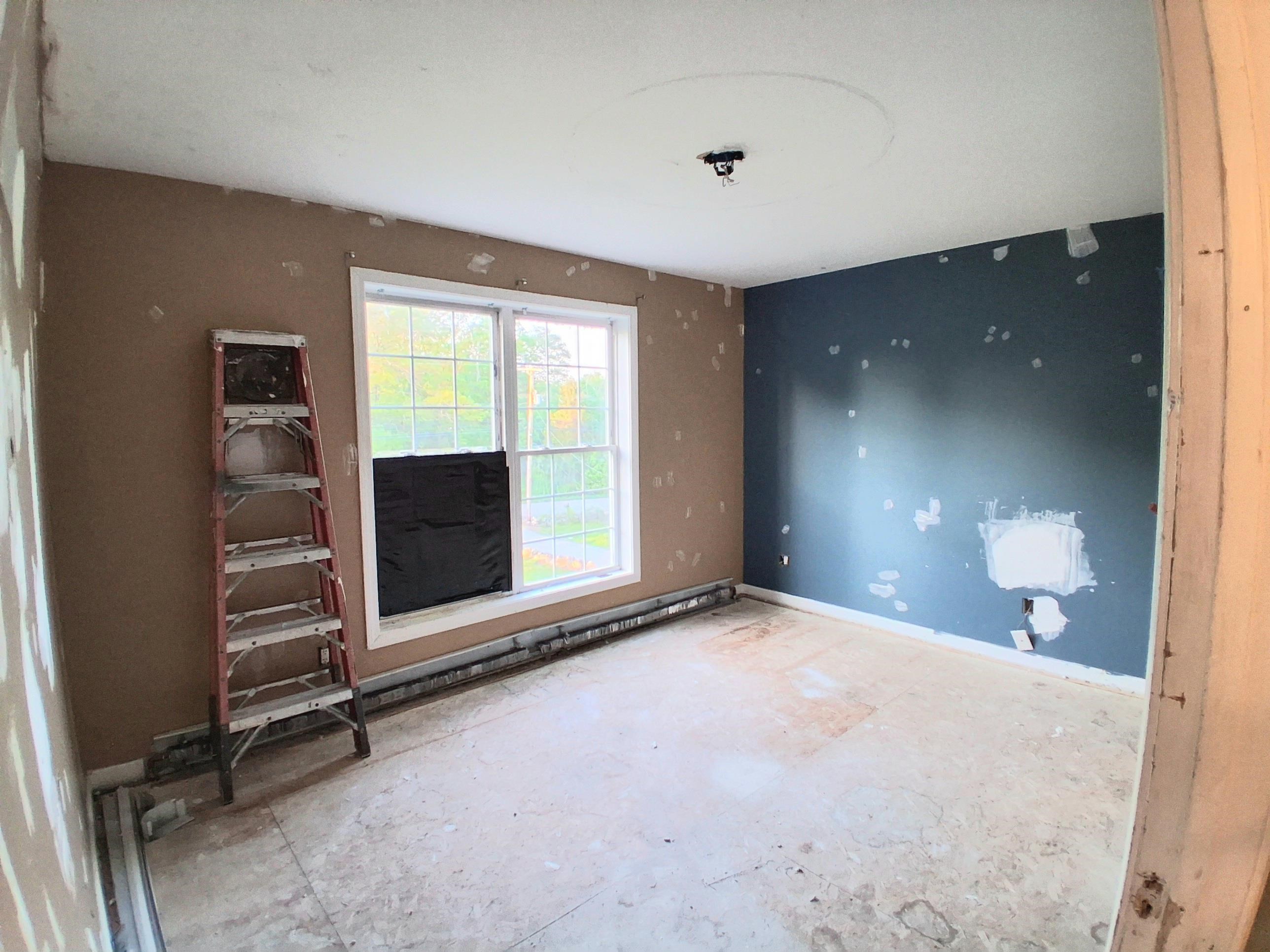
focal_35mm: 17
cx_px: 635
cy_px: 476
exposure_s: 1/40
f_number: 2.2
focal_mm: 1.4
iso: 160
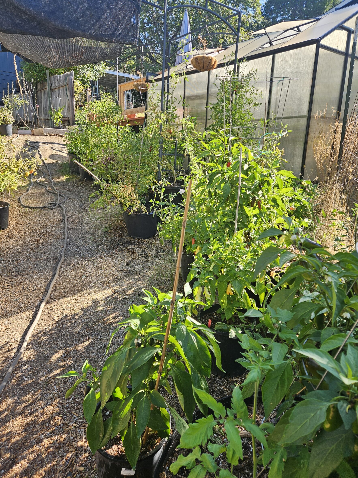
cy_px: 240
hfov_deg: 54.9
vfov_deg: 69.4
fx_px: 345
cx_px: 178
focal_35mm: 25
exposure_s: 1/313
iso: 25
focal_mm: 5.4
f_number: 1.8
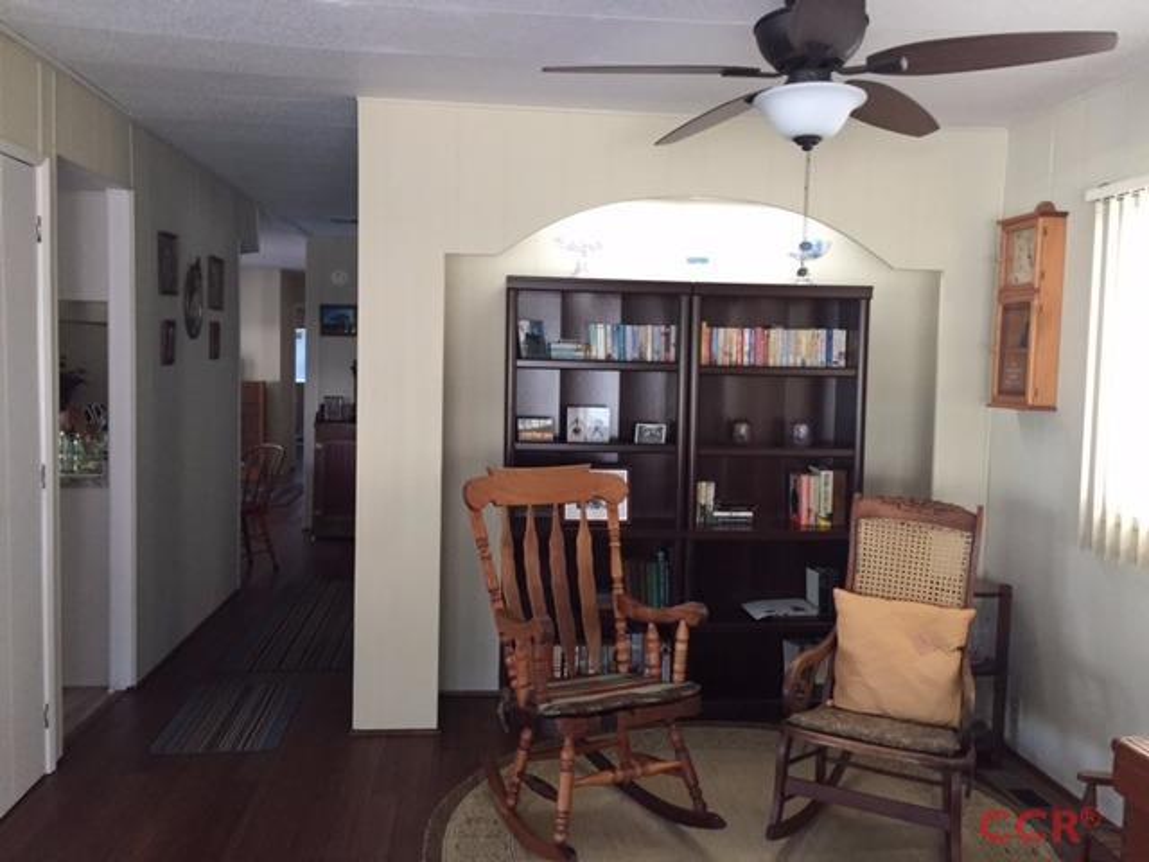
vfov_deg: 48.2
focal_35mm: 29
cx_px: 574
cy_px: 431
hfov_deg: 61.7
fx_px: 963
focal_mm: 4.15
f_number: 2.2
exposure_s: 1/30
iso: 200
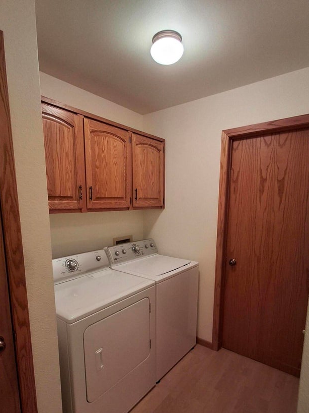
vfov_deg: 81.0
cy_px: 242
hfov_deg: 65.9
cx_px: 151
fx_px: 238
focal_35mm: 20
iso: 160
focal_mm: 1.64
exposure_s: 1/40
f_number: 2.2
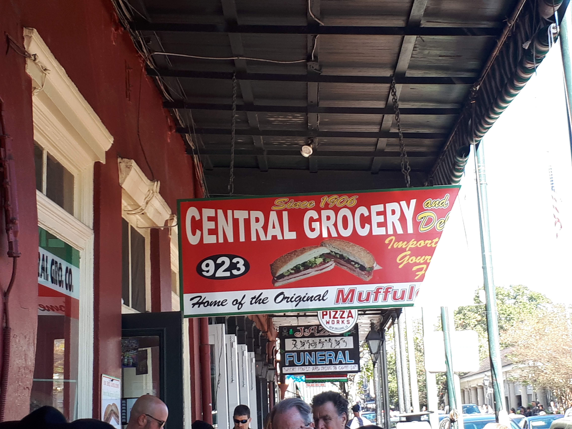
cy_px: 214
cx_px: 286
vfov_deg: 51.4
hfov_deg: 65.3
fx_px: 446
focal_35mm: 27
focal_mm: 3.6
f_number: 1.9
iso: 40
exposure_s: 1/170
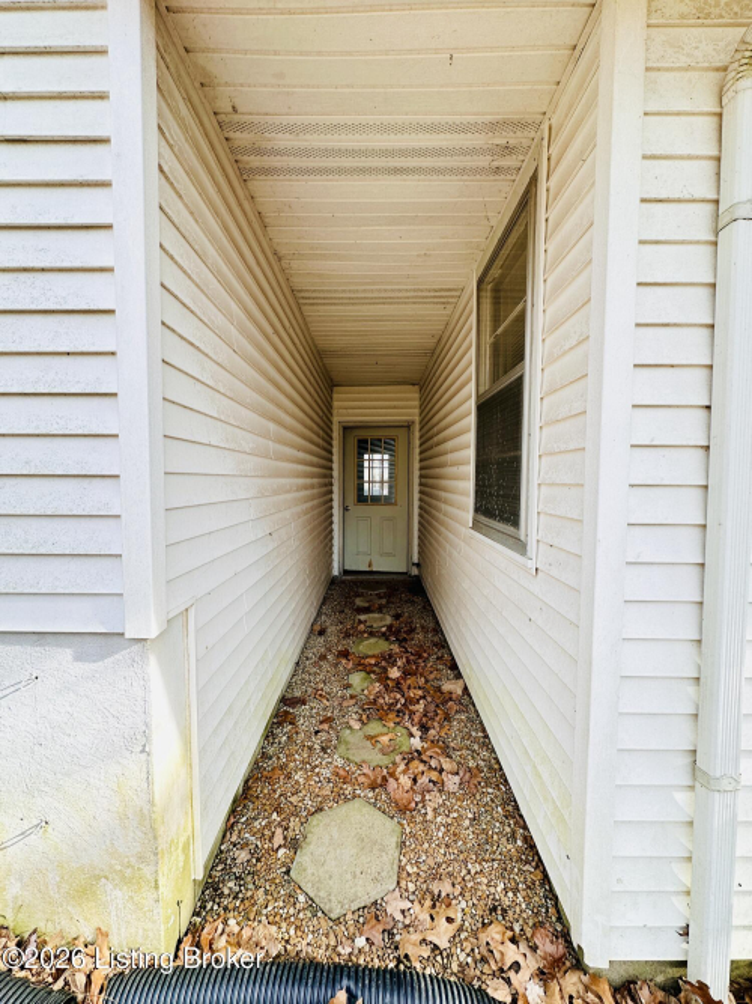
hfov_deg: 85.7
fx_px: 406
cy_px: 502
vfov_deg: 102.1
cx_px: 376
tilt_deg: -3.5
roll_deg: -1.0
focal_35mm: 14
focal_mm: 2.22
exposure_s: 1/147
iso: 40
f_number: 2.2
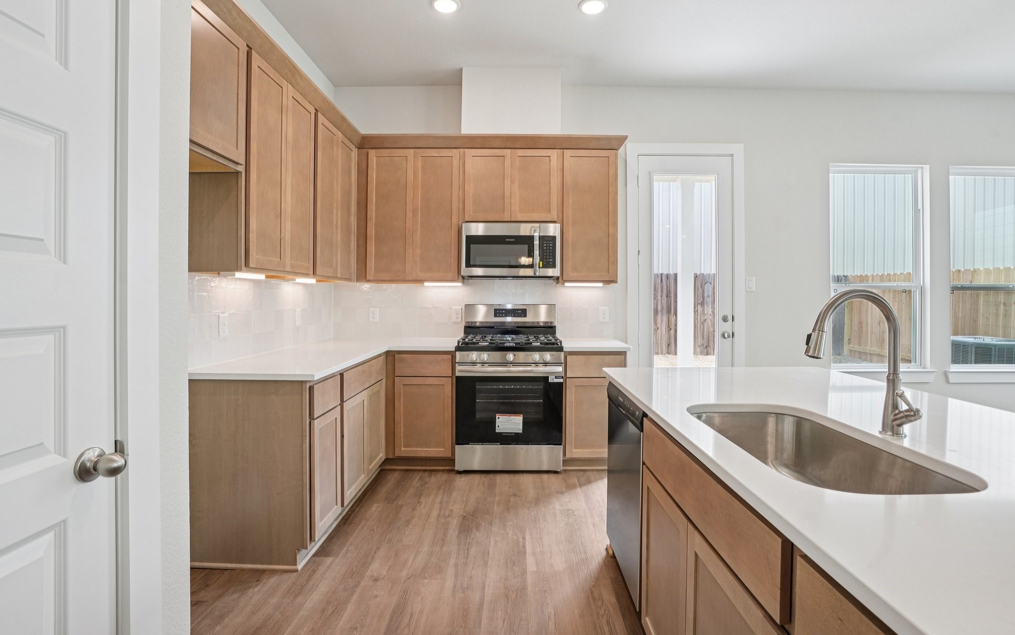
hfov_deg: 94.4
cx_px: 514
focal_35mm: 17
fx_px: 470
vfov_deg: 68.0
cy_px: 300
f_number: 8
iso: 400
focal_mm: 16
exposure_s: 1/30
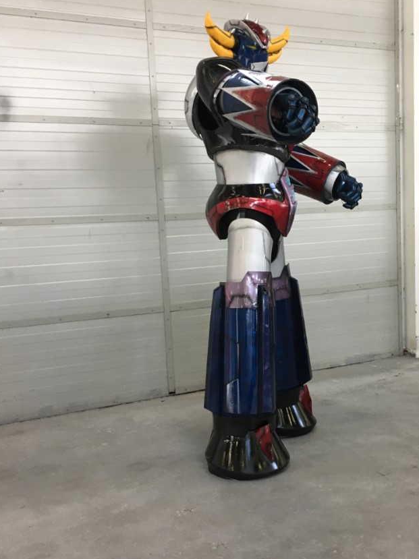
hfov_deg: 33.8
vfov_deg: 44.8
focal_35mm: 42
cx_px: 300
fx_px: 678
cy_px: 283
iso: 40
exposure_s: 1/33
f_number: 2.2
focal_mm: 4.15
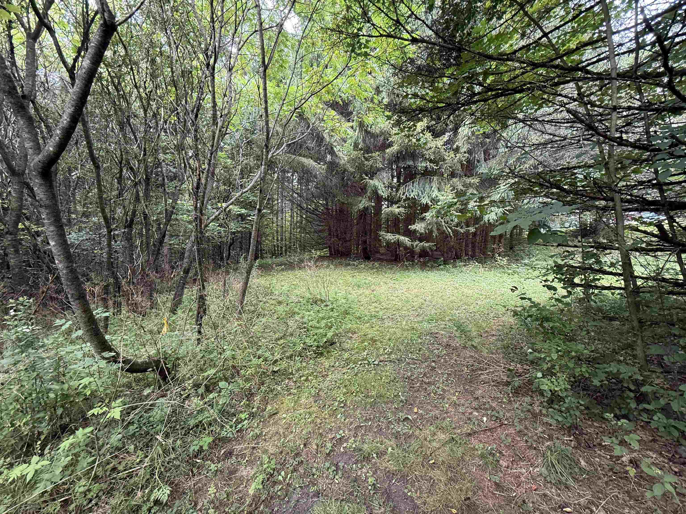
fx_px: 277
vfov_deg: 85.7
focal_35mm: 14
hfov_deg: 102.1
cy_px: 257
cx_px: 343
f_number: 2.2
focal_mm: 2.22
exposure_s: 1/99
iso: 160
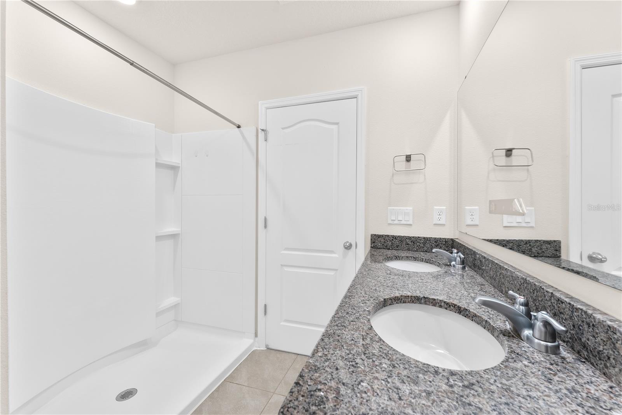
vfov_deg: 81.2
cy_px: 208
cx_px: 311
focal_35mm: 14
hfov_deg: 104.3
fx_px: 242
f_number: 8
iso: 320
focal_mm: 14
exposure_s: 1/5
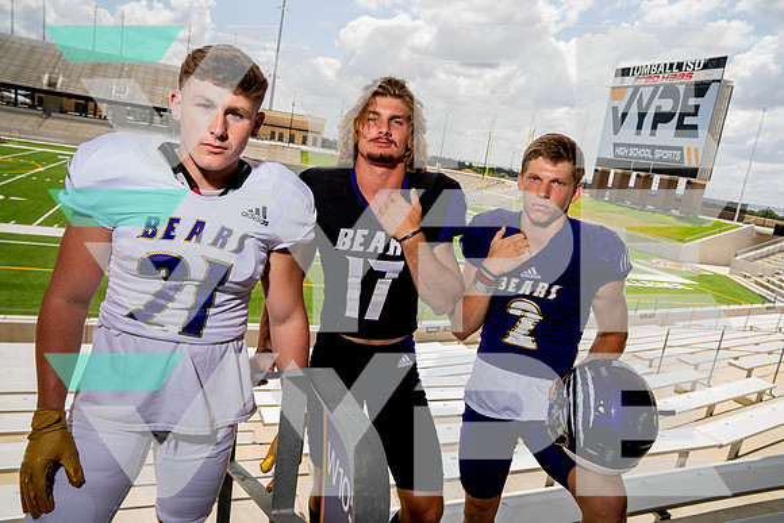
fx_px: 523
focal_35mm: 24
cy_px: 262
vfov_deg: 53.2
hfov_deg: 73.7
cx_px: 392
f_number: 6.3
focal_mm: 24
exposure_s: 1/250
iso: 100
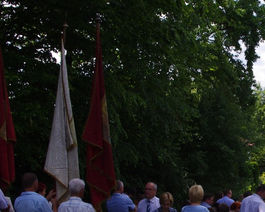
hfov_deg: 23.2
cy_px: 168
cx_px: 259
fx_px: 620
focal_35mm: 79
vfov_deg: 19.2
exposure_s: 1/125
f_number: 11
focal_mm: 24.38
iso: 200
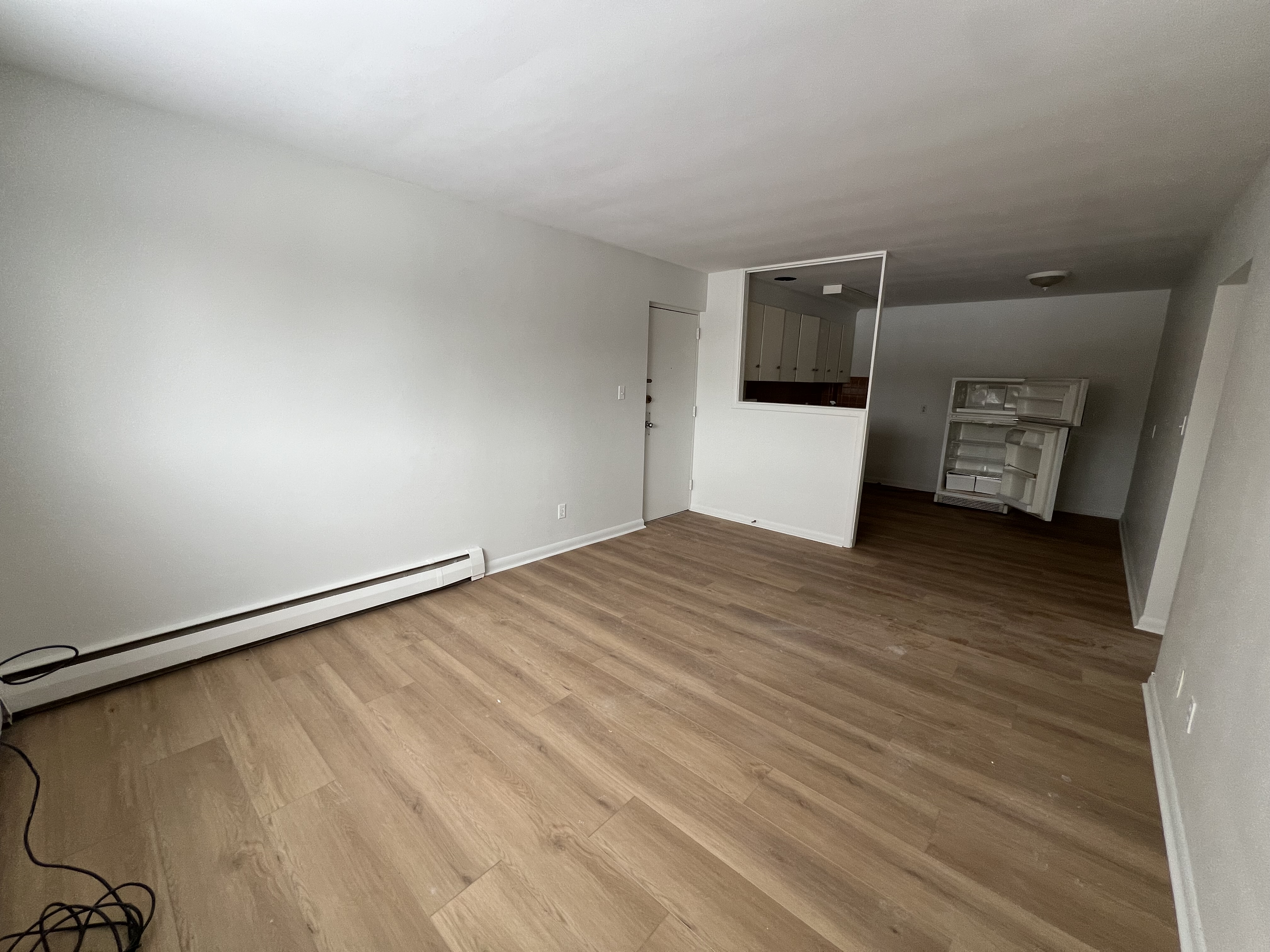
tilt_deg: -11.8
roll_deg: -1.9
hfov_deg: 106.2
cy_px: 476
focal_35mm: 13
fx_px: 477
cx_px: 635
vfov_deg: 89.9
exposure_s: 1/99
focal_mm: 1.57
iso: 100
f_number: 1.8
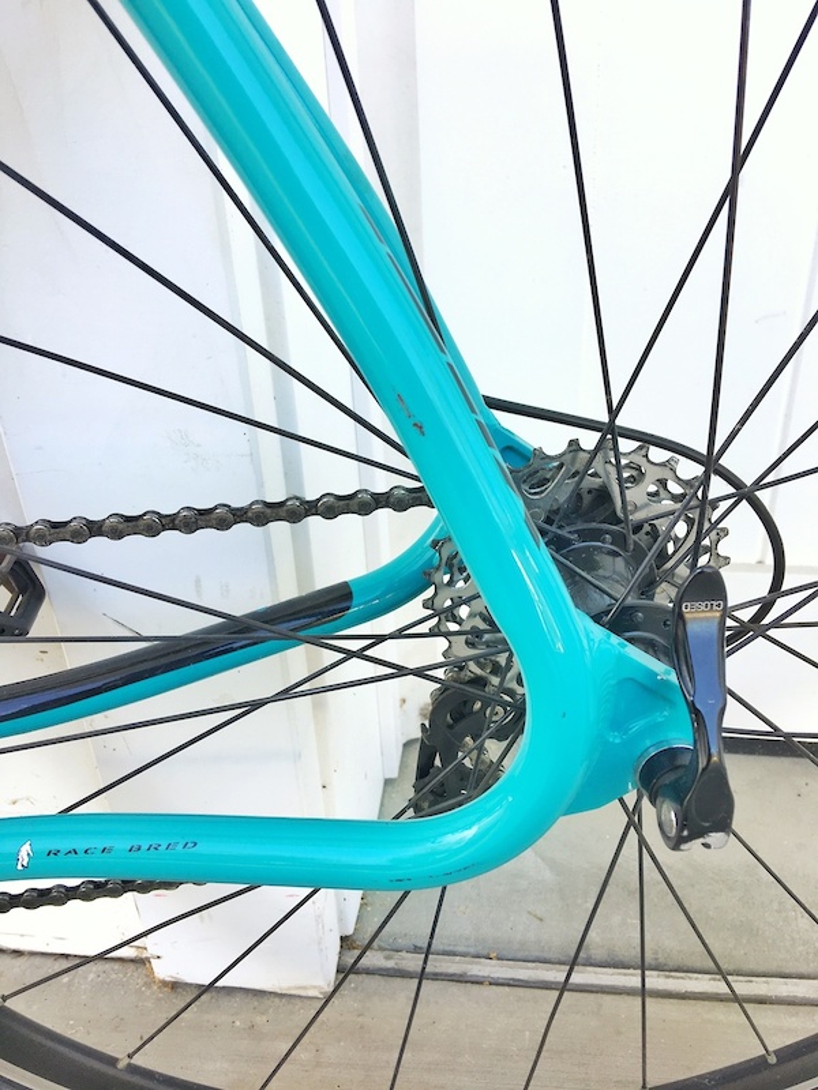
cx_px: 409
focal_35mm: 29
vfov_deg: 61.7
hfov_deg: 48.2
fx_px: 914
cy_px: 545
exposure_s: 1/120
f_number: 2.2
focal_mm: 4.15
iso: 25
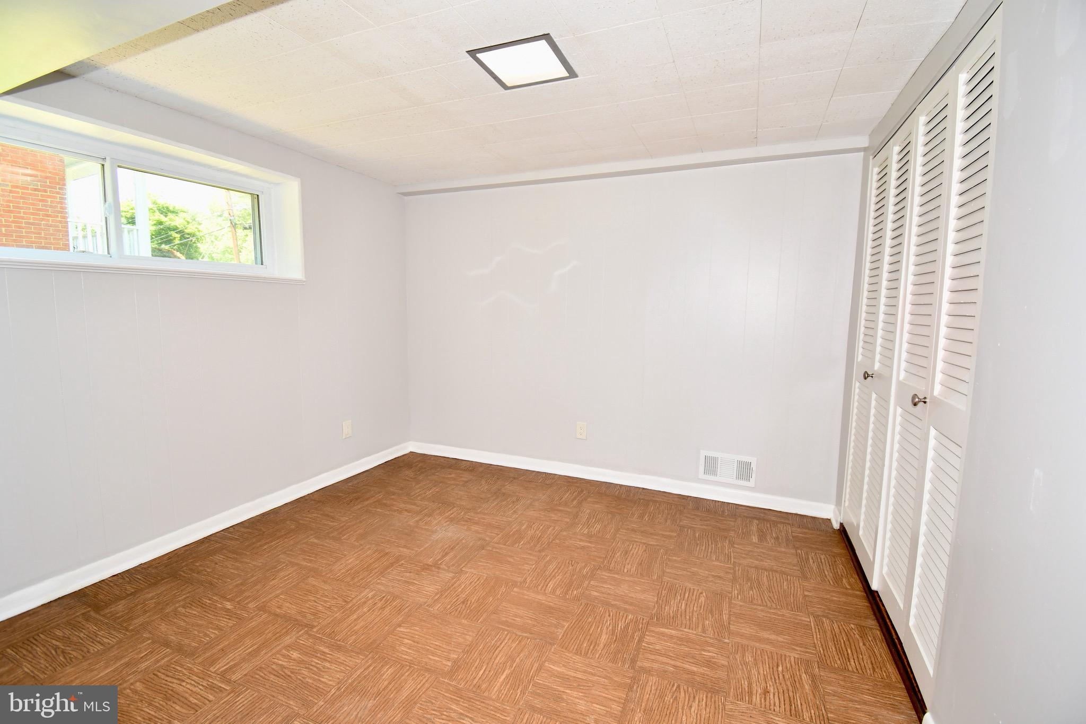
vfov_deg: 77.3
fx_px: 452
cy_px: 362
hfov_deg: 100.4
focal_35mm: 15
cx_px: 543
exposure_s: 1/60
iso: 560
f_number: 4.5
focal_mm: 10
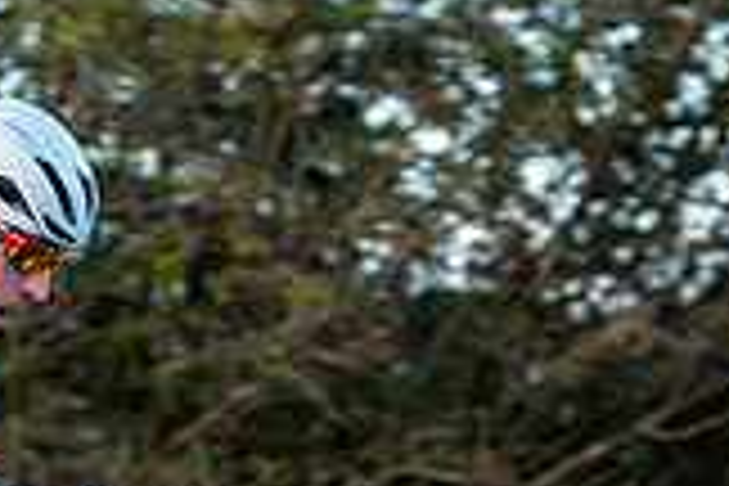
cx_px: 14
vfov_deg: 3.6
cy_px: 457
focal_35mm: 378
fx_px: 7654
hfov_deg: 5.4
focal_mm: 102
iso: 400
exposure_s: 1/640
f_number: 3.2
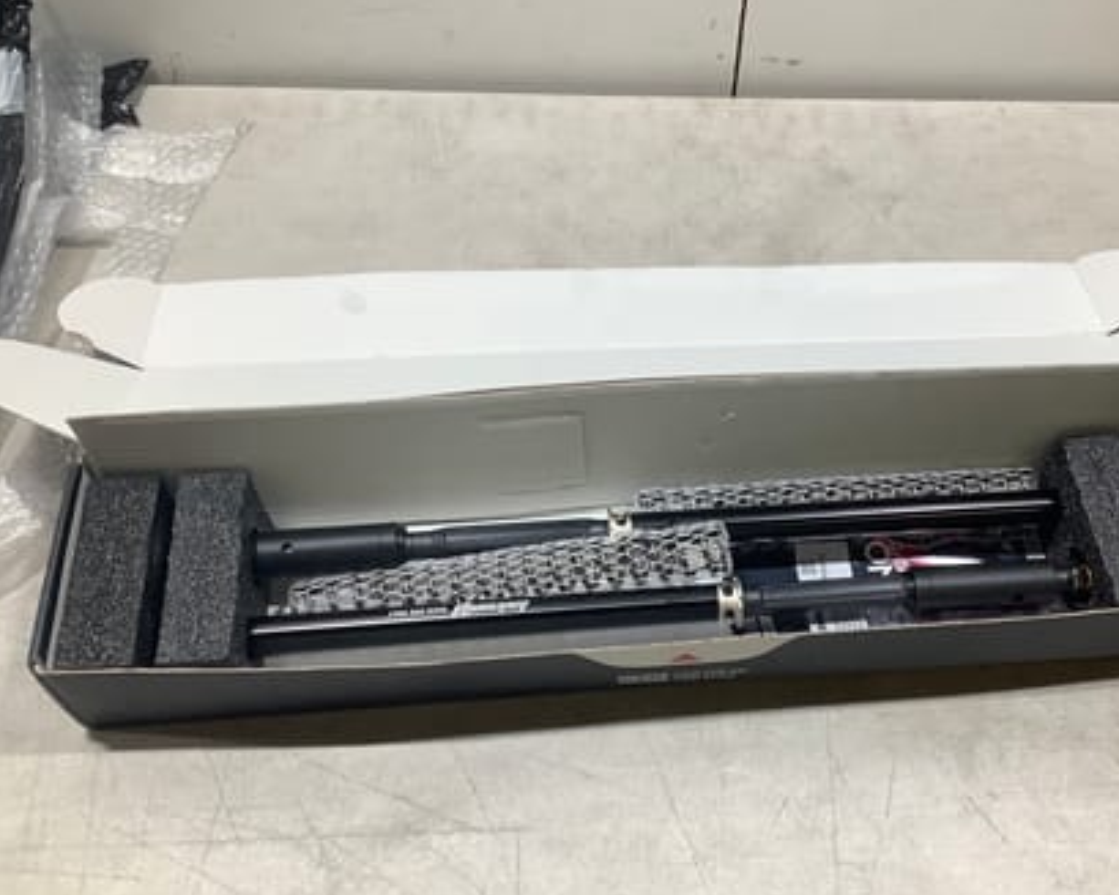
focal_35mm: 37
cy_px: 456
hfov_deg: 48.8
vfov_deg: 40.1
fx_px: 1225
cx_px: 679
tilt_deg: -55.6
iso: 64
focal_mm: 3.3
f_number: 2.4
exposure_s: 1/100
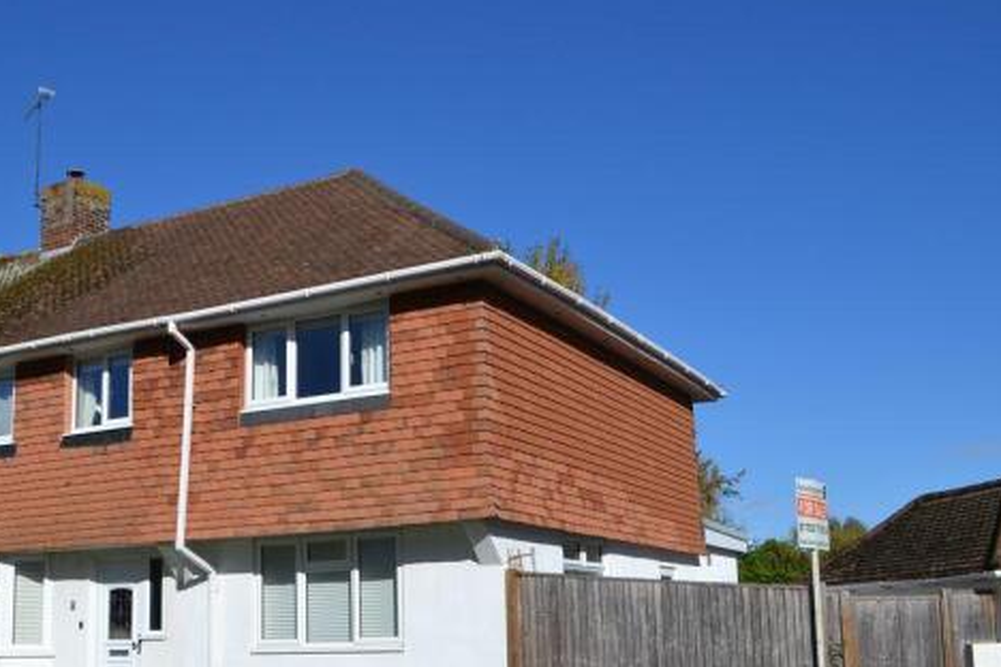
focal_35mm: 42
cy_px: 422
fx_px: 1168
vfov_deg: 31.7
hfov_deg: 46.2
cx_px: 414
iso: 100
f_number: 9
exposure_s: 1/320
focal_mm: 20
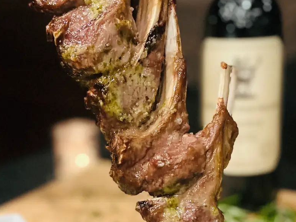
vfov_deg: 25.6
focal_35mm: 57
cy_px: 128
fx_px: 488
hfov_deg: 33.7
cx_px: 123
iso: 640
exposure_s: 1/40
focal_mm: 5.7
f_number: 1.5
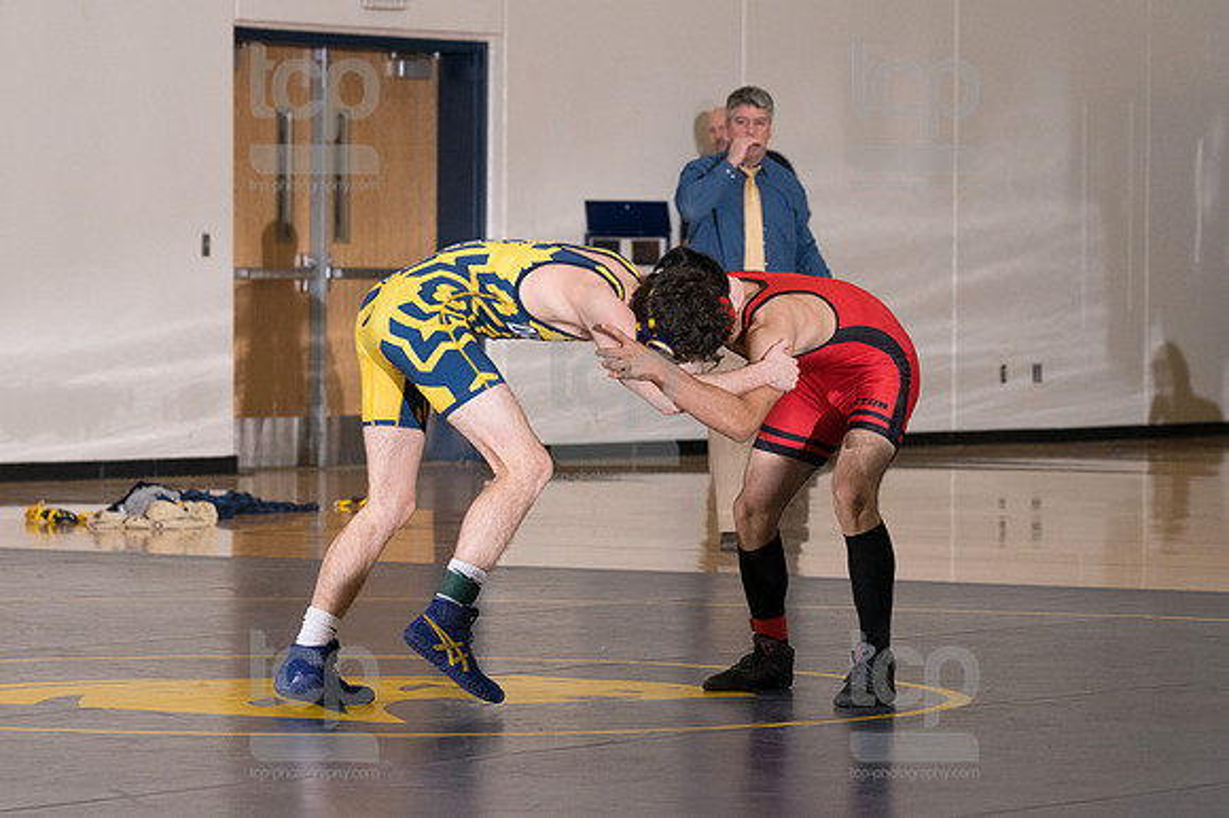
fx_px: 6653
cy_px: 409
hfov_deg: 10.6
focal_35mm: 195
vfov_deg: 7.0
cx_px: 614
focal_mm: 130
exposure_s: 1/250
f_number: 5.6
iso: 2000
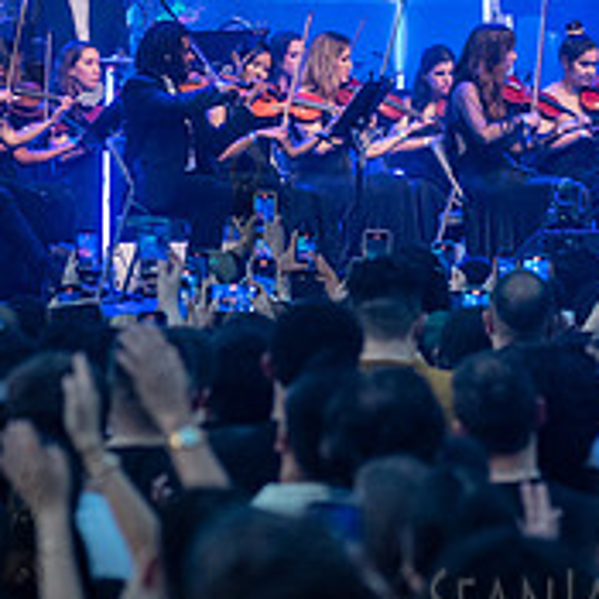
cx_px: 685
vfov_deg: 4.8
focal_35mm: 361
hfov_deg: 4.8
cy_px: 26
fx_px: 7067
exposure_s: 1/320
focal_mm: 125
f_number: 4
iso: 2500
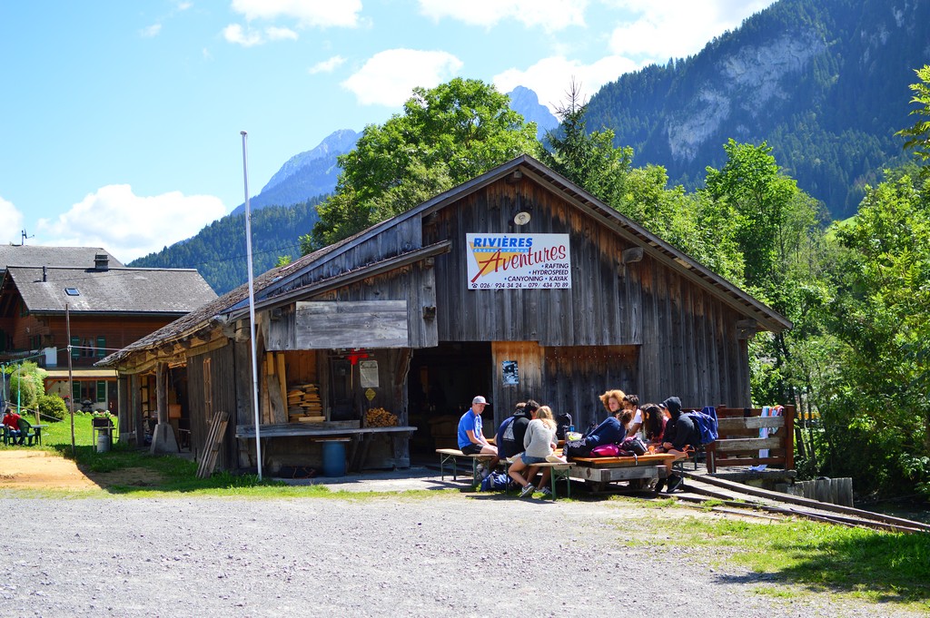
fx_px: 1355
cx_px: 465
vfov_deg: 25.7
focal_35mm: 52
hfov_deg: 37.9
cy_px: 309
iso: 100
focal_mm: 35
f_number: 3.2
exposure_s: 1/1000
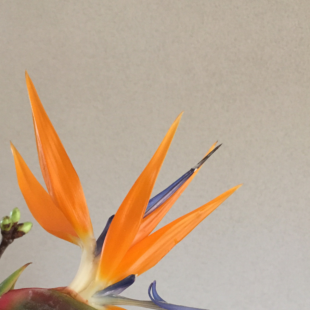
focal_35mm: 43
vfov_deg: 38.6
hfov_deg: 38.9
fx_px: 436
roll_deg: -3.2
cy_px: 215
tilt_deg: +0.0
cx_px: 118
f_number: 2.2
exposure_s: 1/33
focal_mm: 4.15
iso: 250
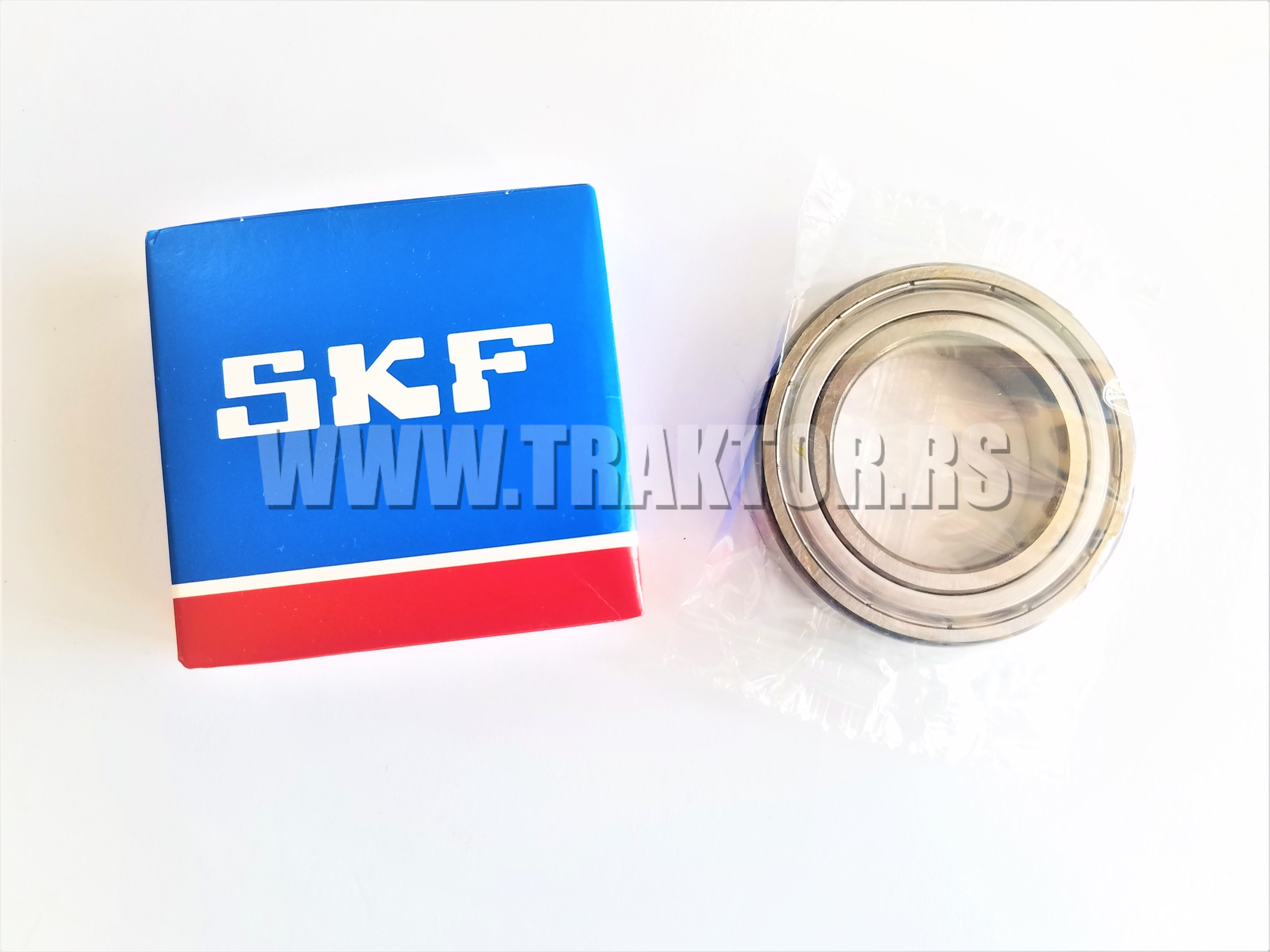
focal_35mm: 26
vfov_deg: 53.1
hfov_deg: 67.3
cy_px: 476
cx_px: 635
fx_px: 954
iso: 80
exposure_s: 1/120
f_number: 1.7
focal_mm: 4.2
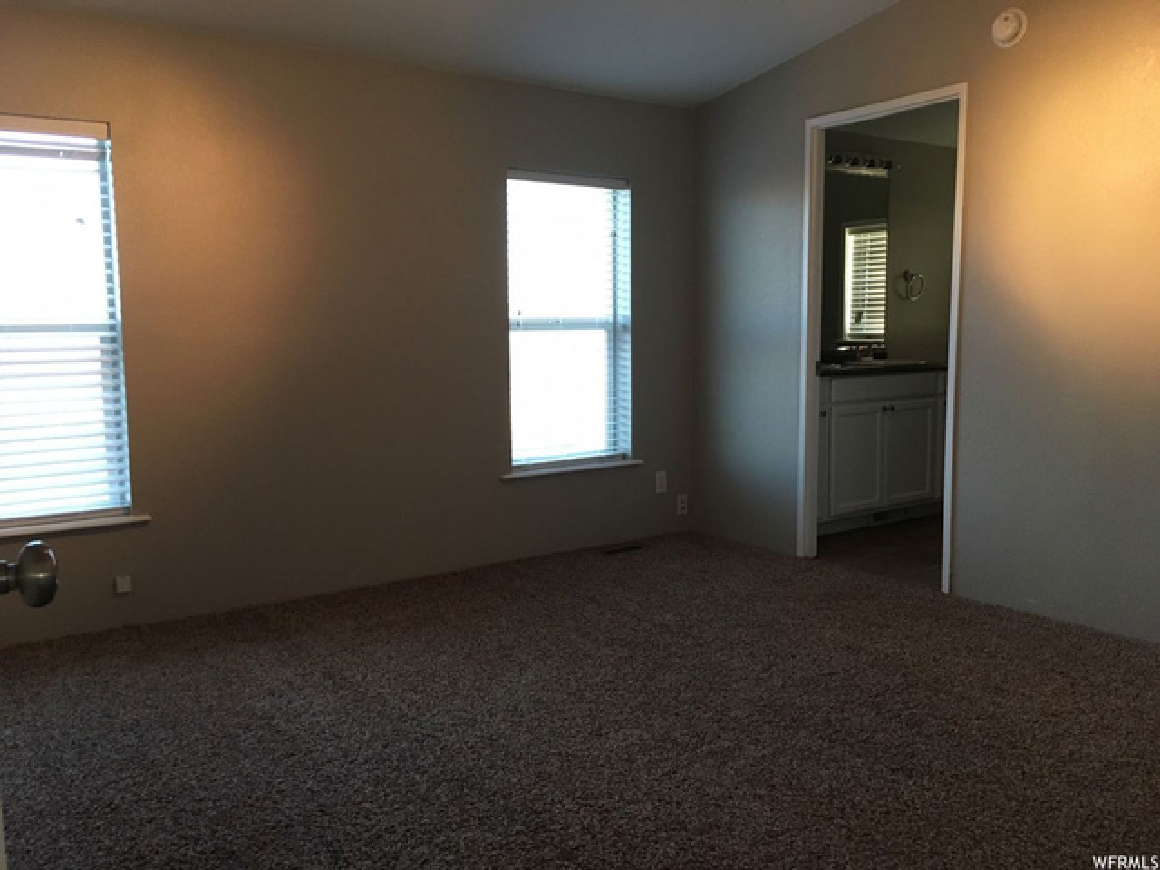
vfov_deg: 48.2
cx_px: 580
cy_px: 435
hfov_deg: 61.7
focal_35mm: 29
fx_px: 972
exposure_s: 1/30
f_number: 2.2
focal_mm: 4.15
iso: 125
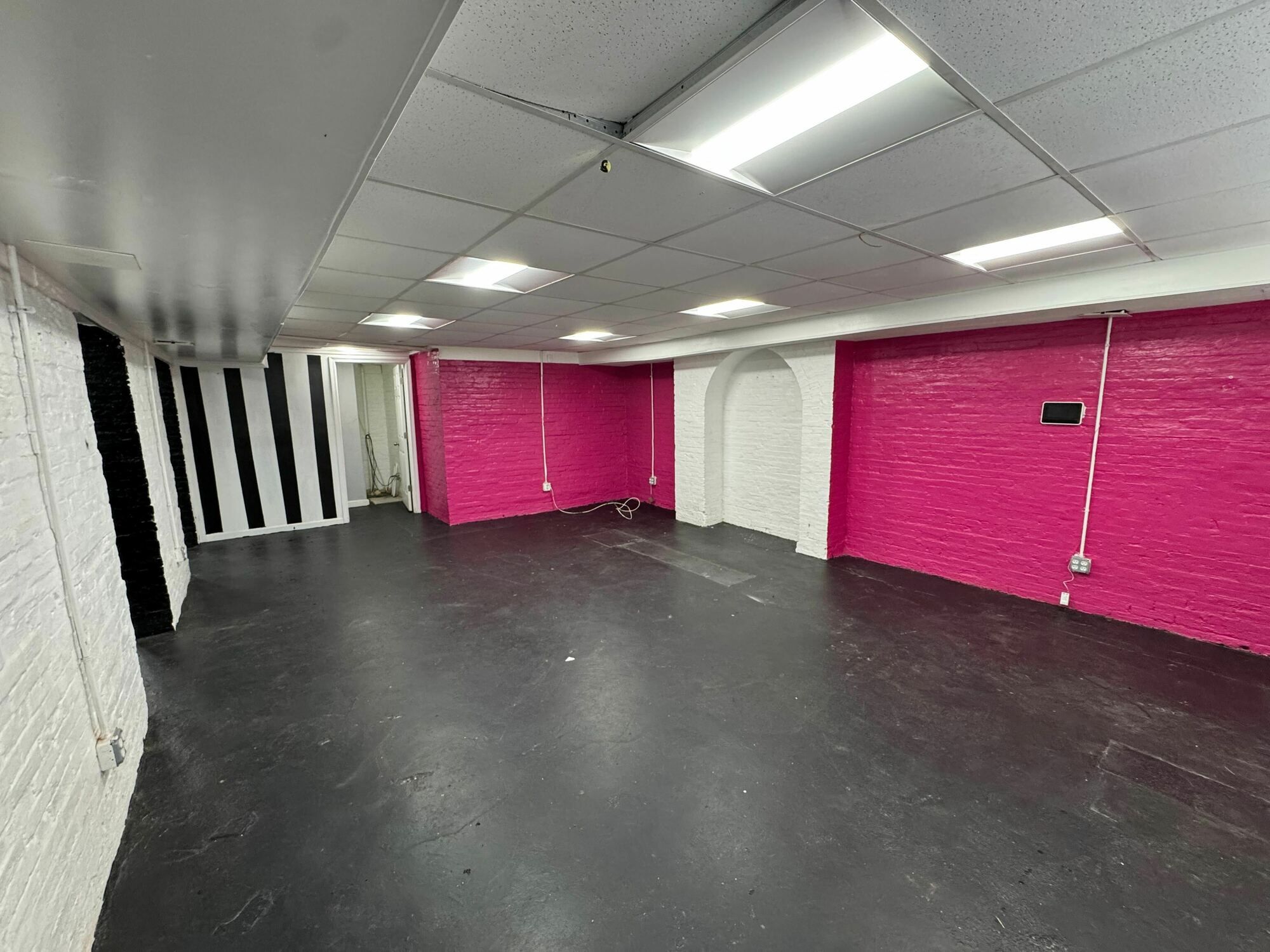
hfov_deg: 102.1
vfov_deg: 85.7
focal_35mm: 14
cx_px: 635
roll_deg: +2.2
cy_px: 476
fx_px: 514
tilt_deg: -8.9
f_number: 2.2
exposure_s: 1/120
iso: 250
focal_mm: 2.22
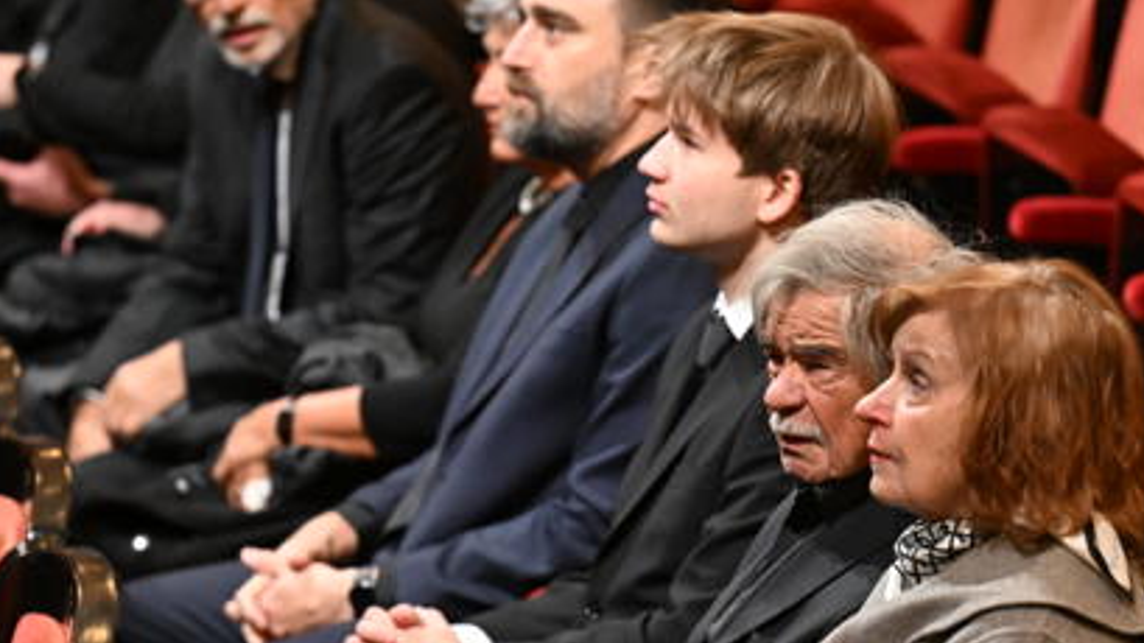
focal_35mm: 221
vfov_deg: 5.5
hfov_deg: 9.8
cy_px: 461
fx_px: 6703
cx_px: 624
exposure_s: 1/160
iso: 5000
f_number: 2.8
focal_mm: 125
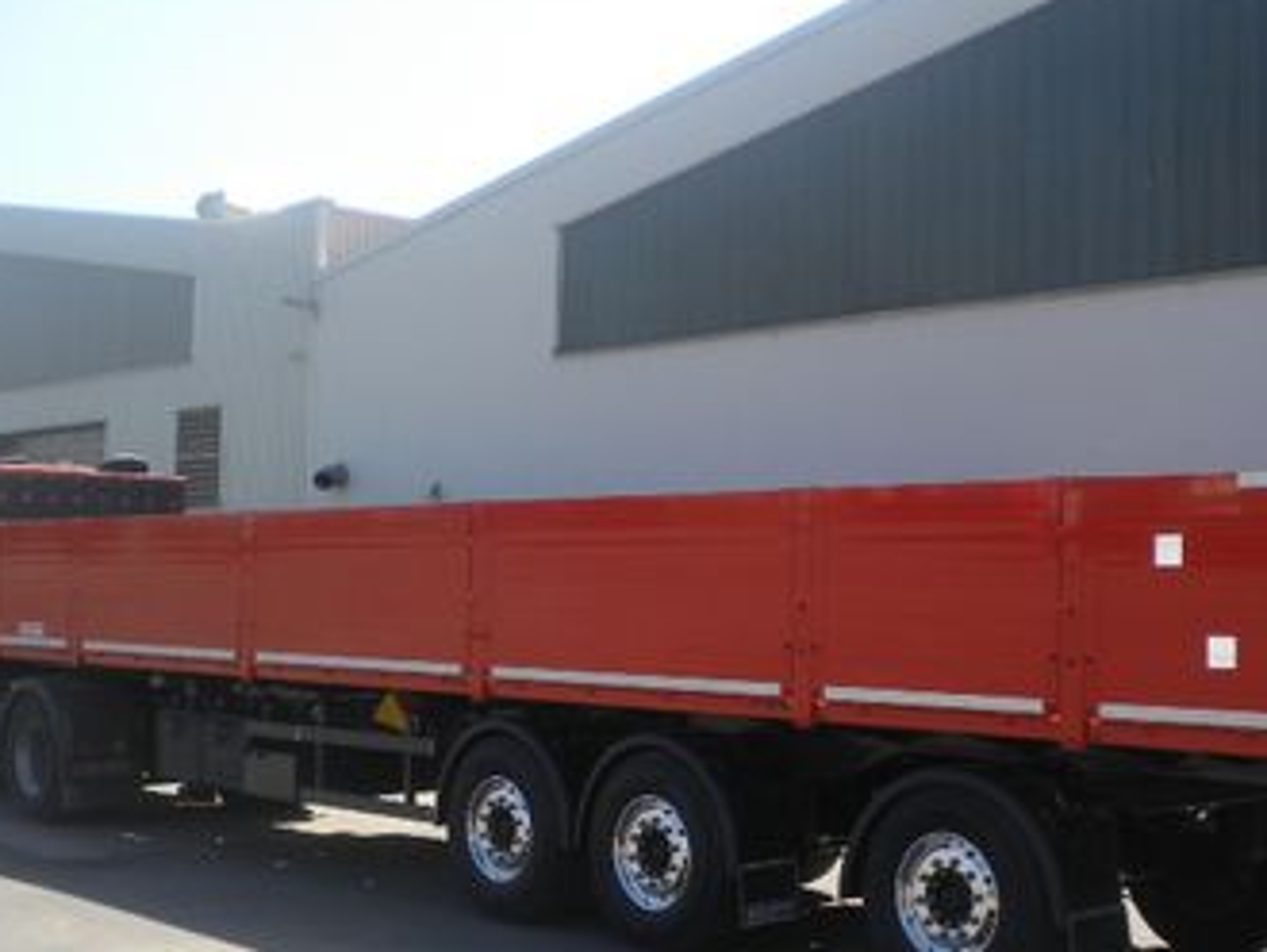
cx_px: 695
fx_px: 1941
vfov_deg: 27.5
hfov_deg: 36.1
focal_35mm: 53
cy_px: 570
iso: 80
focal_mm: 6.3
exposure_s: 1/342
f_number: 4.6
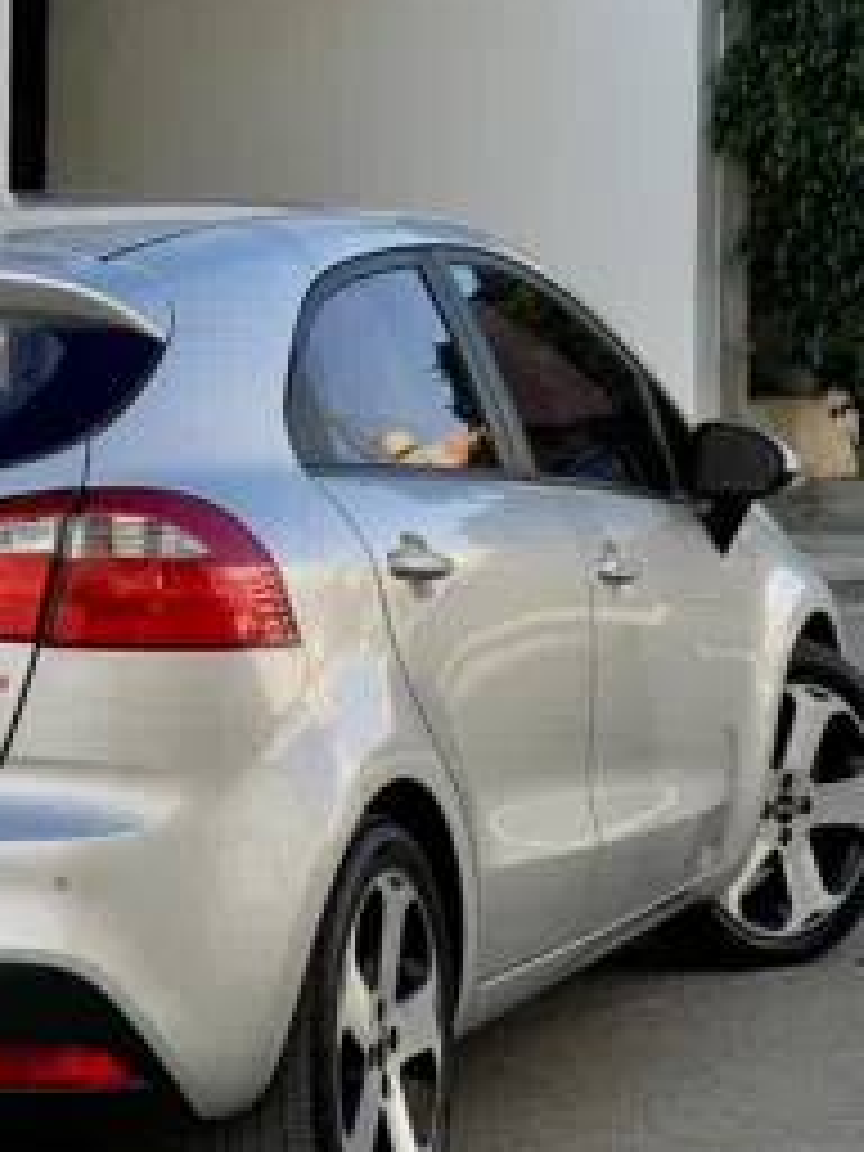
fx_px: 4426
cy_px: 241
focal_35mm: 133
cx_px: 72
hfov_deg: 11.1
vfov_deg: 14.7
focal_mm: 7.5
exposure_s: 1/827
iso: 32
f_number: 2.2
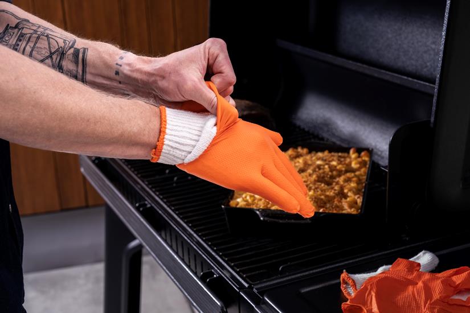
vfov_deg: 24.2
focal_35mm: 56
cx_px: 235
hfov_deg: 35.6
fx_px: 731
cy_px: 156
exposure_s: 1/160
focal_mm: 56
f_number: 7.1
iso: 50
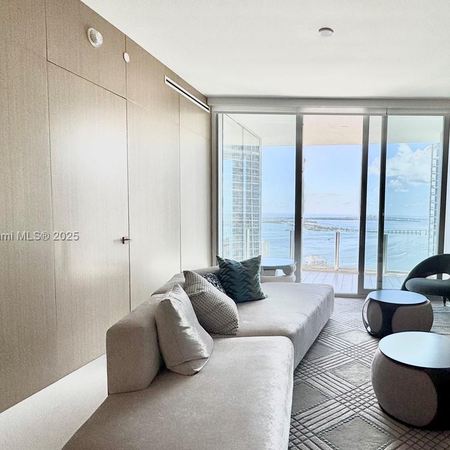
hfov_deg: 61.2
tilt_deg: -4.4
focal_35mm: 24
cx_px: 340
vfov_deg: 65.0
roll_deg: -0.5
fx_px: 353
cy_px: 237
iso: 40
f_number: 2.2
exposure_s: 1/377
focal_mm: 2.22
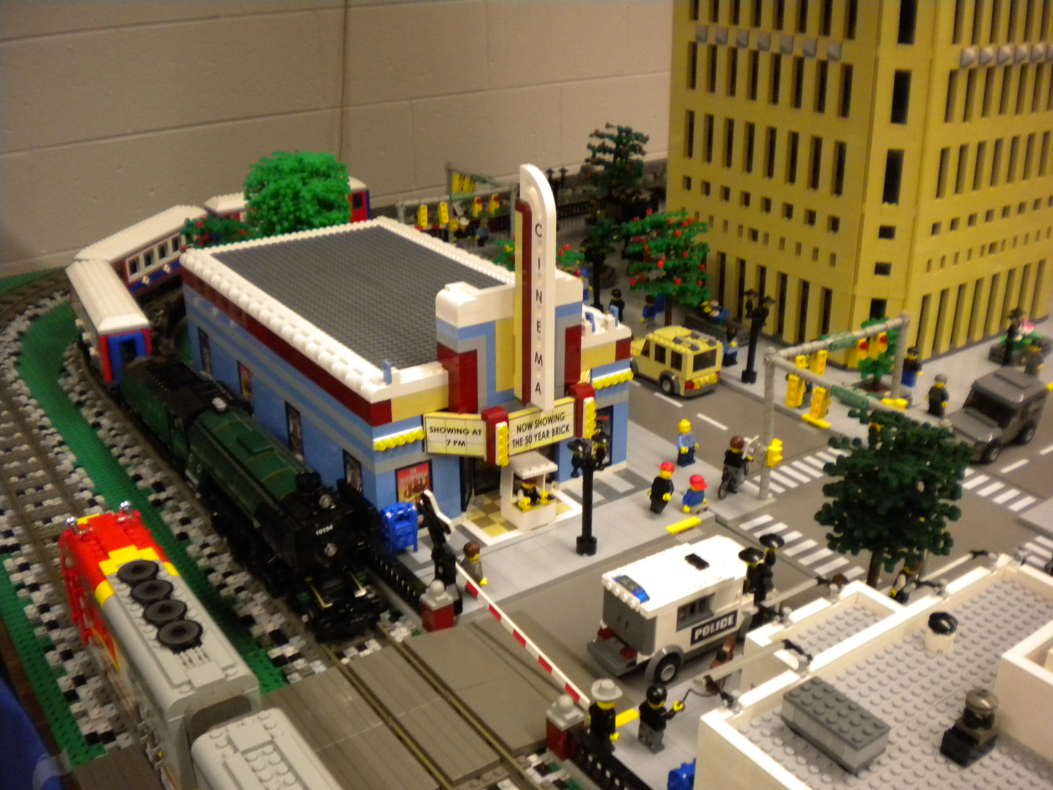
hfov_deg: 52.6
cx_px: 526
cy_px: 395
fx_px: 1065
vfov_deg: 40.7
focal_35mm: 35
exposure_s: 1/42.8
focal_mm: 6.3
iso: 400
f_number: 3.1
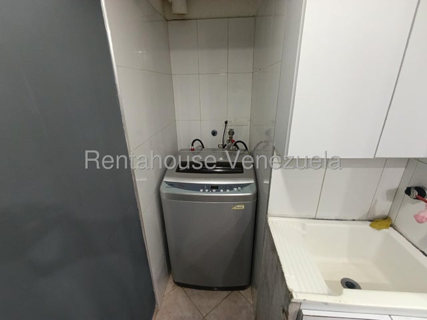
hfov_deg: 94.5
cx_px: 214
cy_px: 160
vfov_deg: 78.1
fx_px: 197
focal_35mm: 16
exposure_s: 1/33.3
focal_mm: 1.65
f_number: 2.2
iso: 400
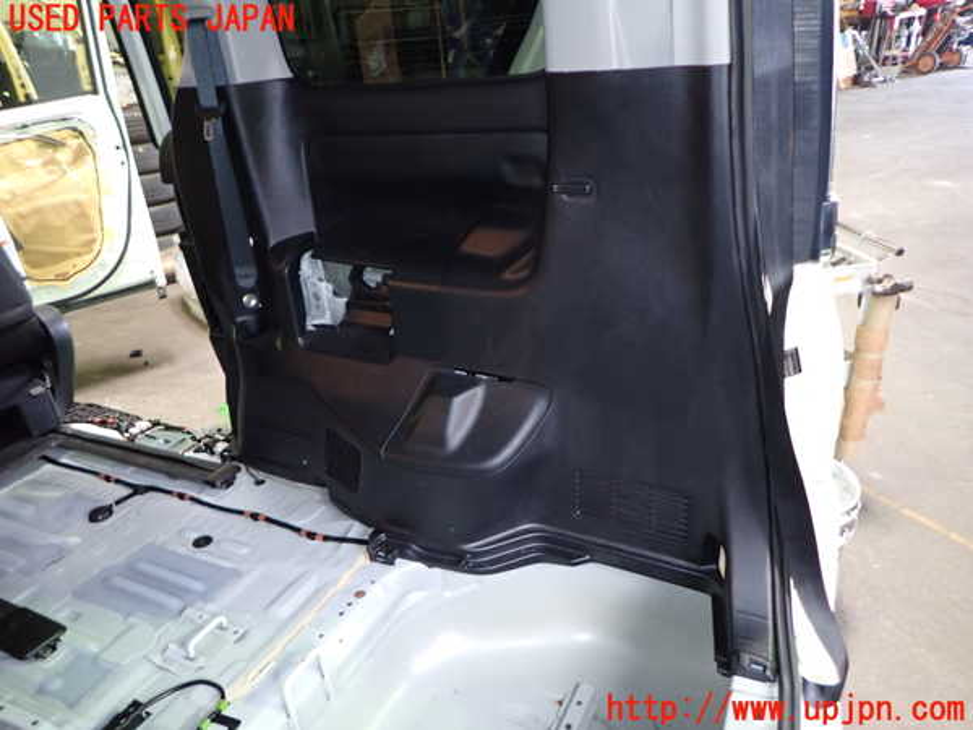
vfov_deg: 54.9
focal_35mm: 25
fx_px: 703
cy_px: 365
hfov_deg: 69.4
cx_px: 486
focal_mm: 4.5
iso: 320
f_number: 2
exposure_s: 1/30
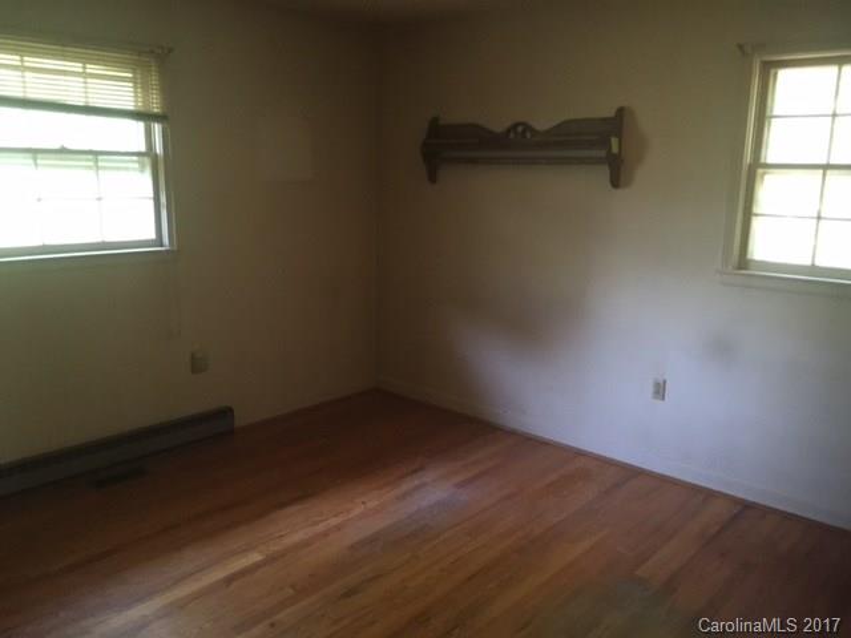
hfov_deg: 61.7
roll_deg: -1.5
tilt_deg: -11.1
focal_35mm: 29
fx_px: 713
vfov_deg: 48.2
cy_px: 319
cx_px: 426
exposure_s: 1/17
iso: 250
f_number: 2.2
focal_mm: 4.15
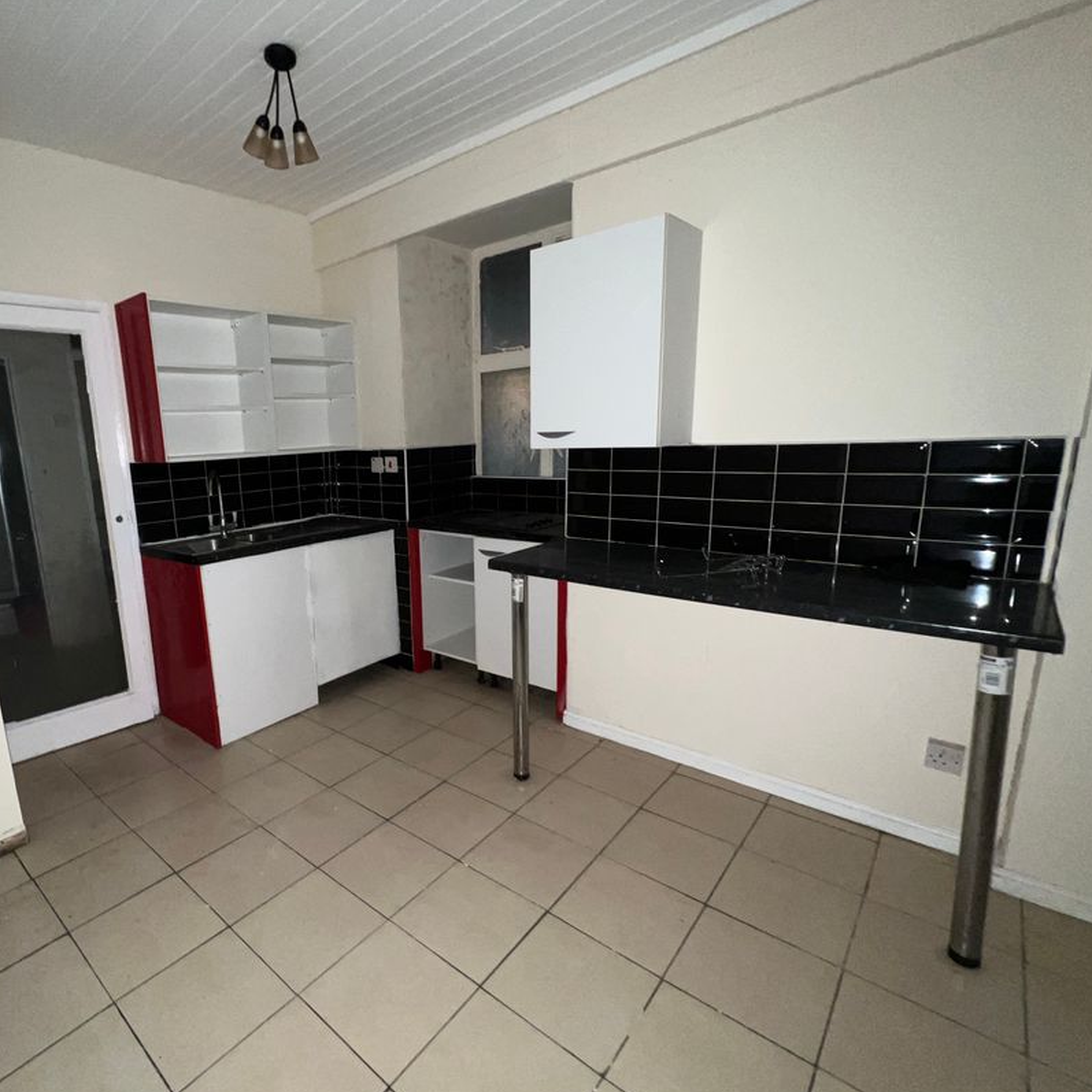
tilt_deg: -12.5
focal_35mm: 16
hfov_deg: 85.4
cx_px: 399
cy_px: 564
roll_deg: +2.0
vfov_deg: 87.4
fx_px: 571
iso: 160
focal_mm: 1.57
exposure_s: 1/20
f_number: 1.8
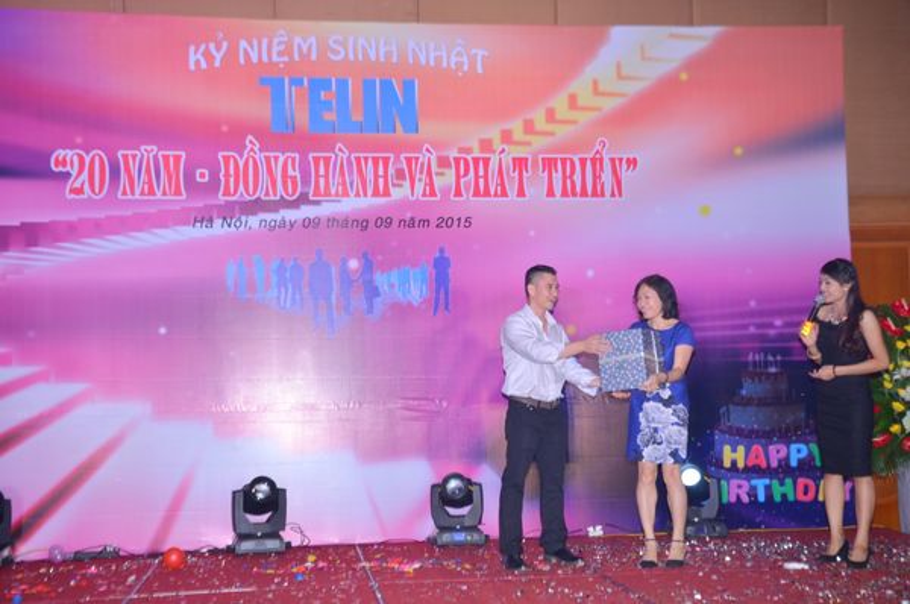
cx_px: 455
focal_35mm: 48
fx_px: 1211
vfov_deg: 28.0
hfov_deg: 41.2
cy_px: 302
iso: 320
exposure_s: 1/125
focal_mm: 32
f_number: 6.3
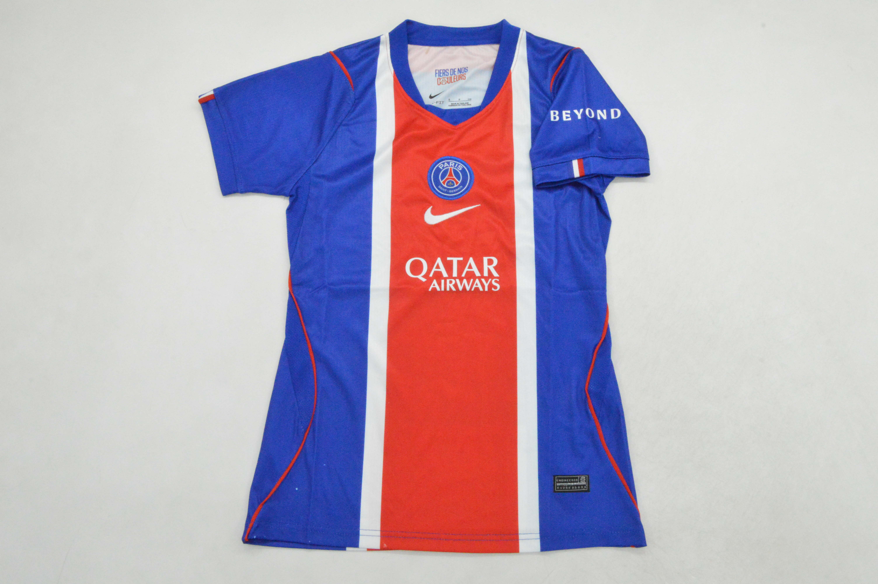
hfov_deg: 53.2
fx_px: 877
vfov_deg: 36.8
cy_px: 292
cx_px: 439
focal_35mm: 36
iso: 6400
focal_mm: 24
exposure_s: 1/125
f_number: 25
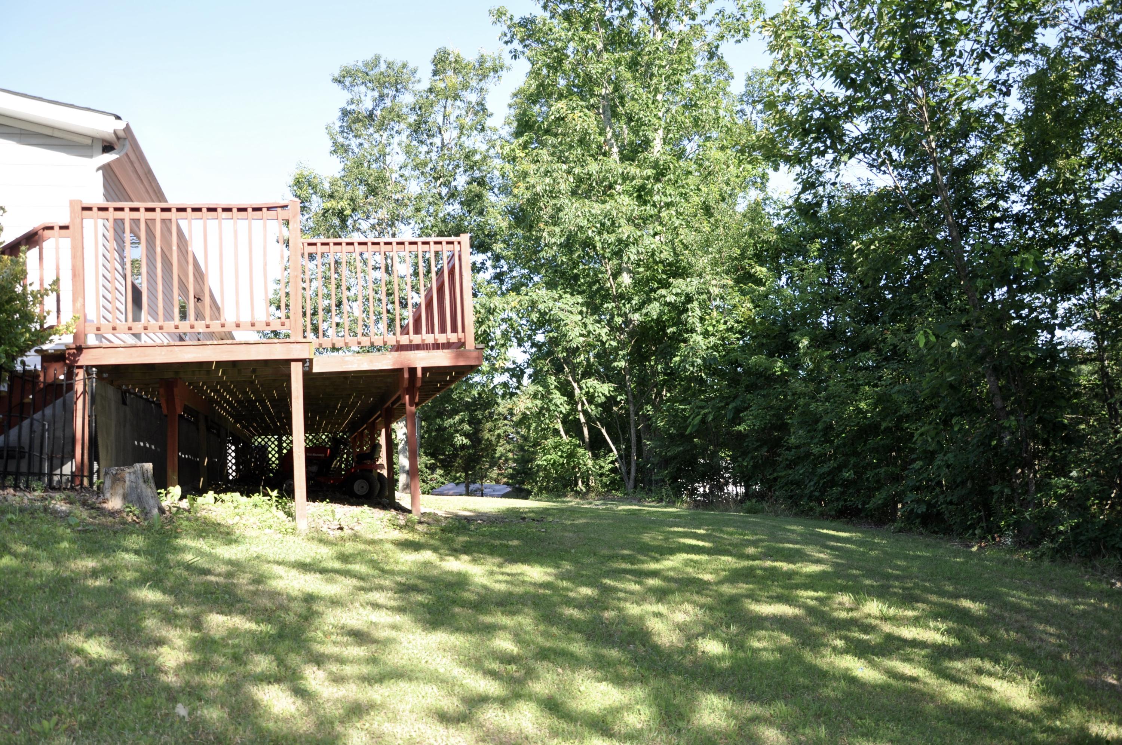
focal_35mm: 27
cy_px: 372
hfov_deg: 67.4
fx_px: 840
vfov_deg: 47.8
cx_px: 561
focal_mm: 18
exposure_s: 1/200
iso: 200
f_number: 6.3
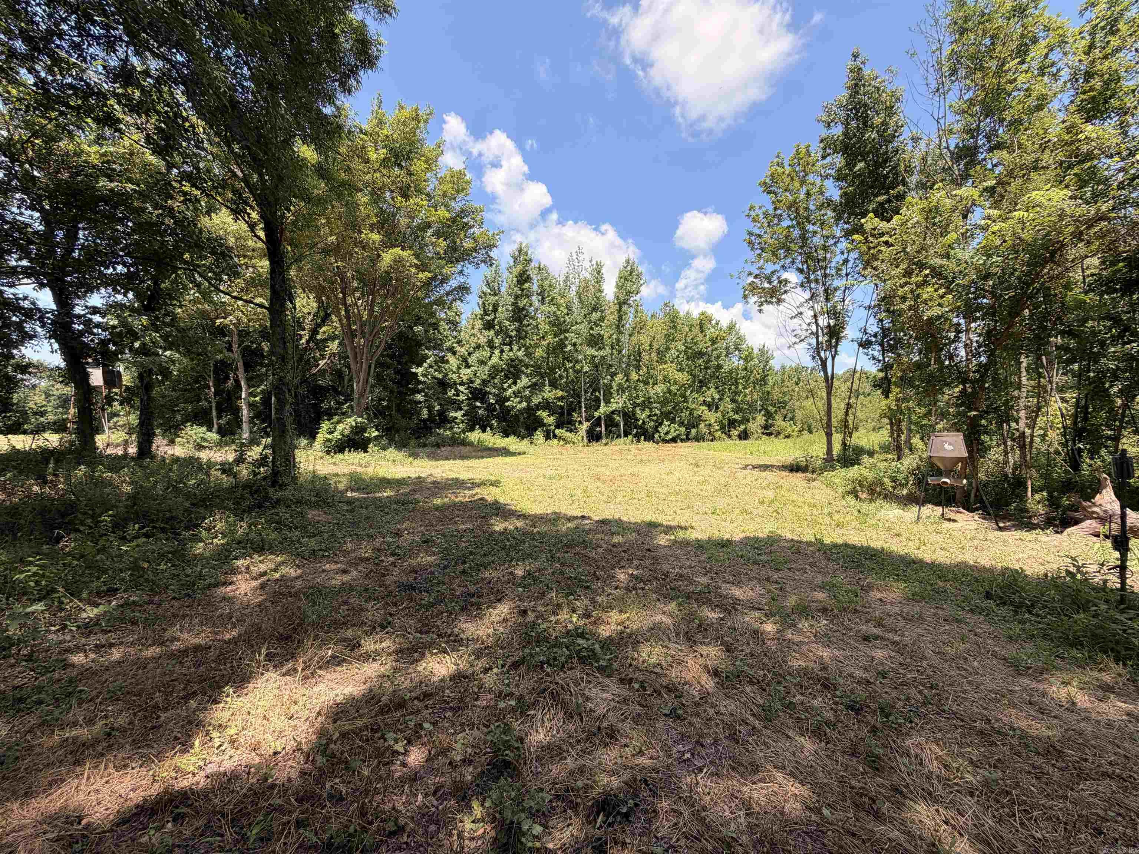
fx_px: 461
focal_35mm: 14
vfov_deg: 85.7
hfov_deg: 102.1
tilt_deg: -0.2
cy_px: 427
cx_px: 570
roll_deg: +0.0
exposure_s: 1/564
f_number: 2.2
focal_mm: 2.22
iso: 40
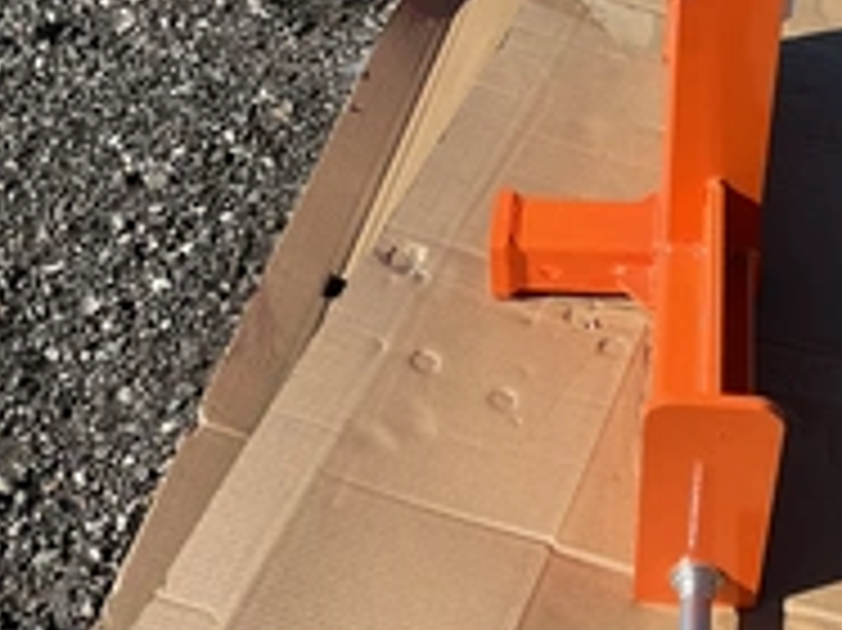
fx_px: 1507
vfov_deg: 23.5
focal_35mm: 62
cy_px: 220
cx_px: 734
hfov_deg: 30.1
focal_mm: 3
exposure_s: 1/1730
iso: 25
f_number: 1.8
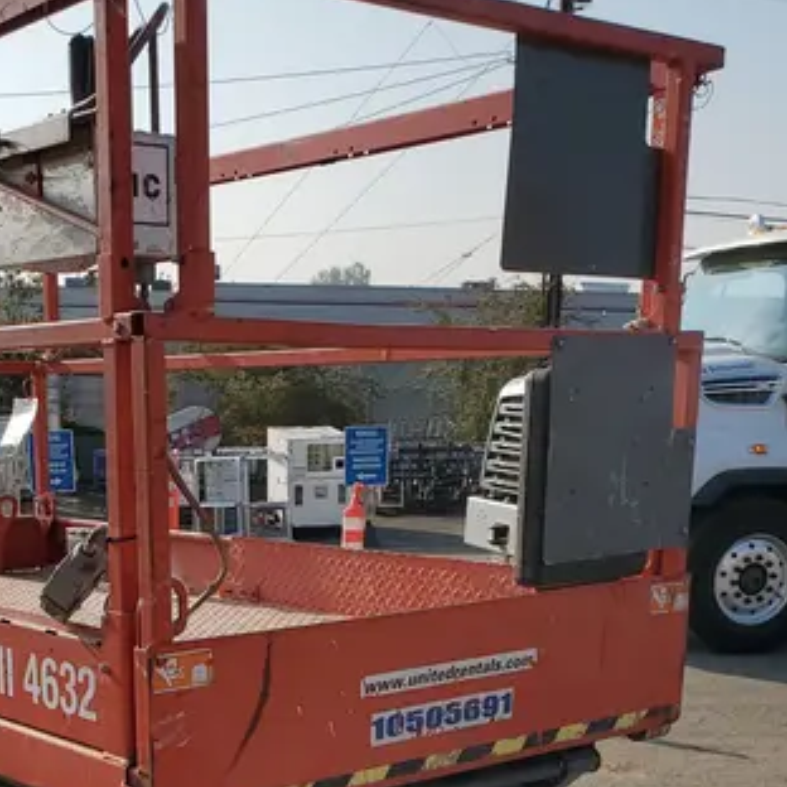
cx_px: 232
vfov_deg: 29.4
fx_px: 1389
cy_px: 796
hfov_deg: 31.3
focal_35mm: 54
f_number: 2.4
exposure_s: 1/1659
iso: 50
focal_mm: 4.3
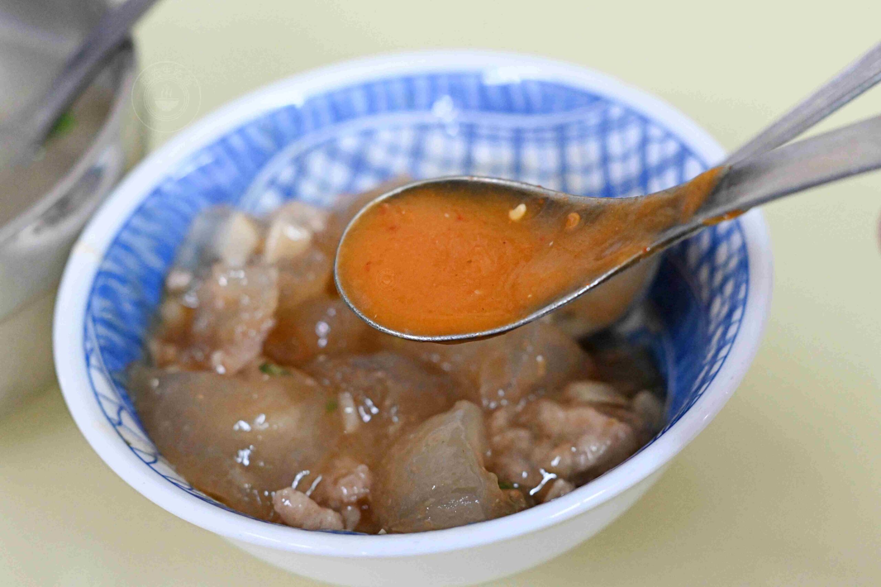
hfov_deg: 27.0
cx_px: 440
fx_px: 1835
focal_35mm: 75
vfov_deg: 18.2
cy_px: 294
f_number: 3.2
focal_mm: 50
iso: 4500
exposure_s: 1/200
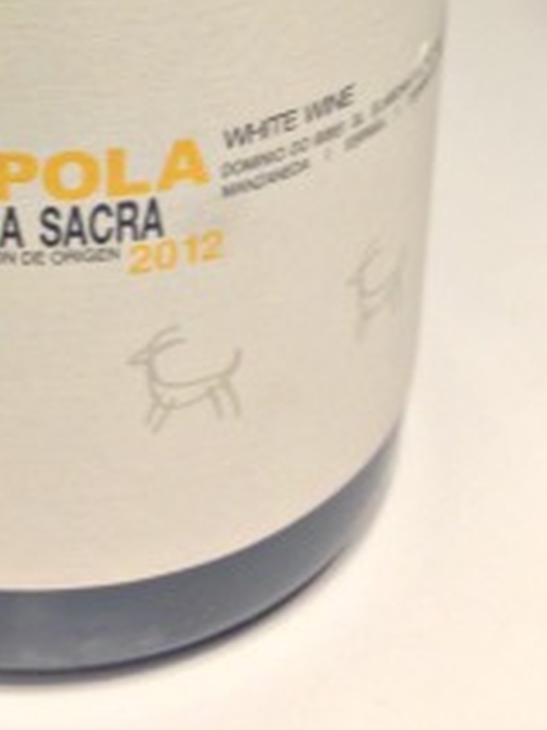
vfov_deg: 21.7
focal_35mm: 83
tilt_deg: -21.5
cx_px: 93
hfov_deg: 17.6
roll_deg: -0.7
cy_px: -160
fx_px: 1749
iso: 100
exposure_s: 1/20
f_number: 2.4
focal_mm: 4.12
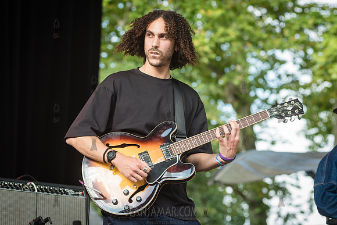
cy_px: 115
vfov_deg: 8.8
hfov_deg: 13.1
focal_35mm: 157
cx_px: 149
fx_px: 1469
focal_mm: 120
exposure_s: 1/500
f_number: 4.5
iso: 800
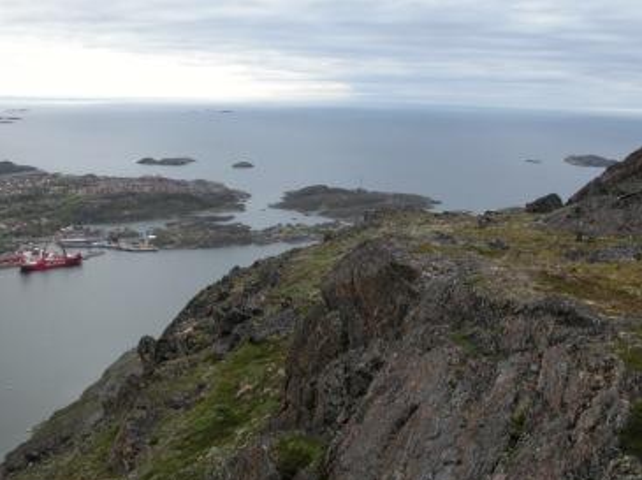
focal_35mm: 43
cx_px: 336
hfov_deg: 43.9
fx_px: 797
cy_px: 236
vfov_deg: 33.5
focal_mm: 8.9
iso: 100
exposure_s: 1/270
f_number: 5.6
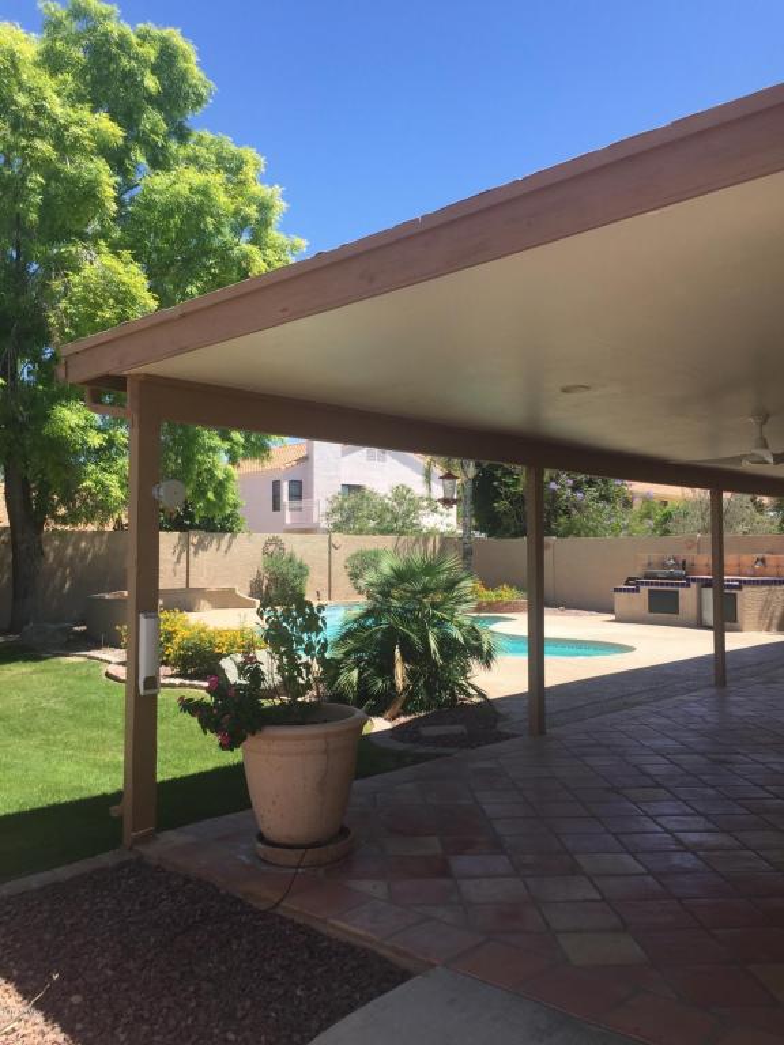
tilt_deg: +2.3
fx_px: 876
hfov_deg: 48.2
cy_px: 522
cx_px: 392
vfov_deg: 61.7
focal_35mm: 29
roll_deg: +0.3
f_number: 2.2
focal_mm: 4.15
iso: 32
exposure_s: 1/1130
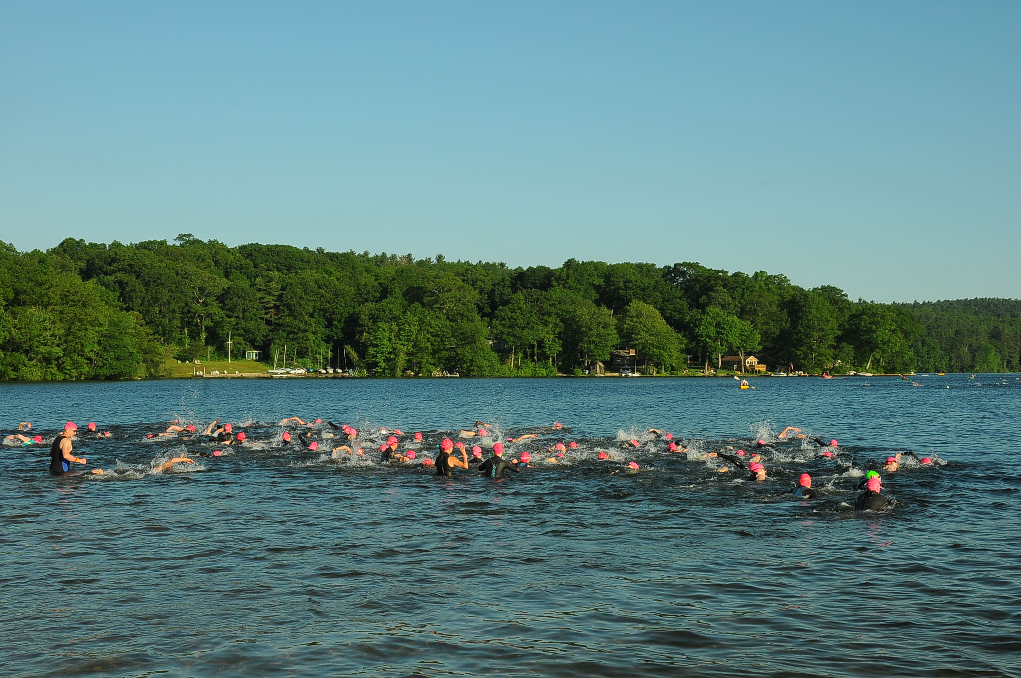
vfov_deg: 26.4
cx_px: 510
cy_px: 339
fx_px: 1445
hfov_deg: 38.9
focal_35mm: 51
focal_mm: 34
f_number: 16
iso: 400
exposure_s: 1/320
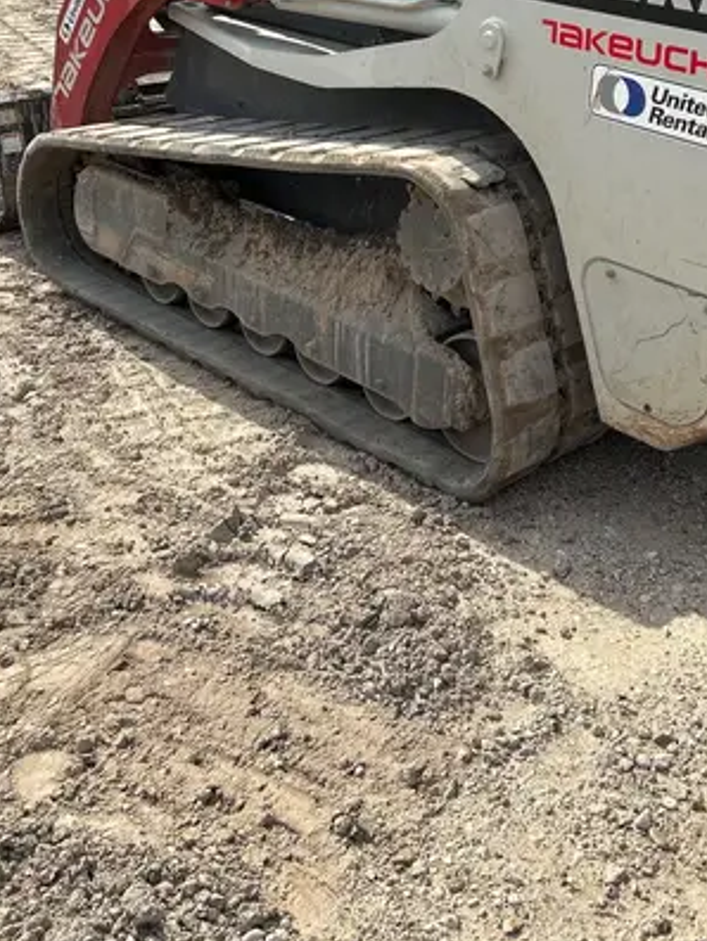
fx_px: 1306
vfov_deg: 36.9
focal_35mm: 48
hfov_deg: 29.7
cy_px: 82
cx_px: 543
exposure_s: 1/3968
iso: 50
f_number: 1.5
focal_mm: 5.7
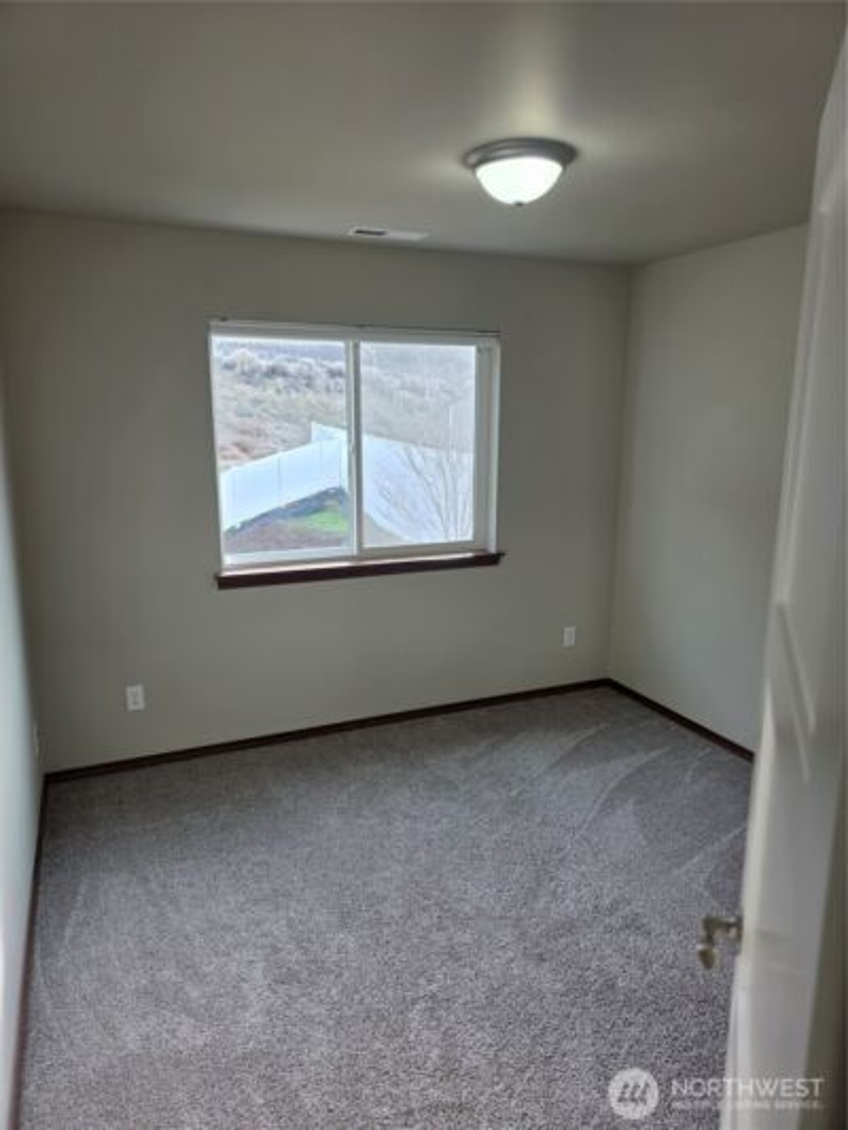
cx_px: 424
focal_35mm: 23
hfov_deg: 58.9
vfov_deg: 73.9
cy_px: 565
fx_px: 751
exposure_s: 1/60
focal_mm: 6.3
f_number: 1.7
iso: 20
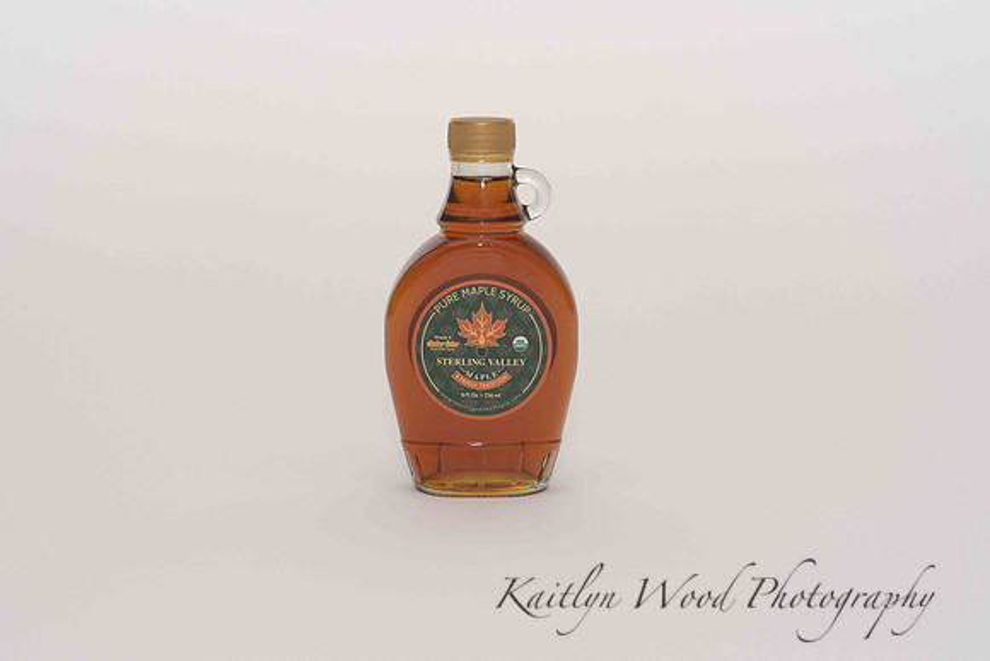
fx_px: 2338
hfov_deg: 23.9
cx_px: 495
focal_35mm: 85
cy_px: 330
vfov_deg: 16.1
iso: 400
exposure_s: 1/100
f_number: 13
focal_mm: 85
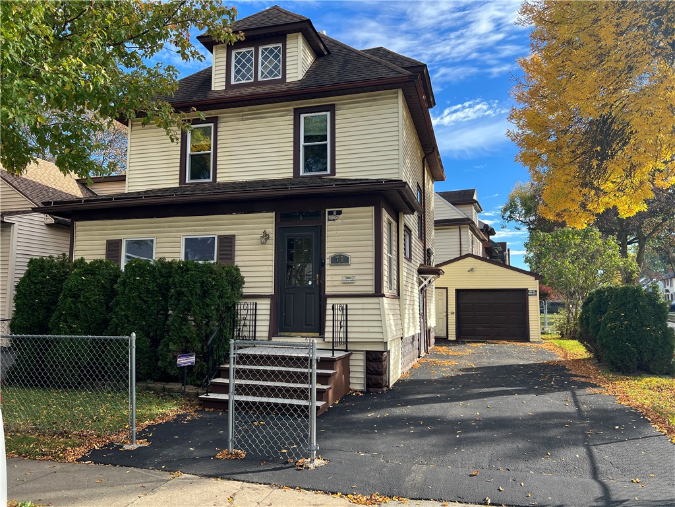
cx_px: 338
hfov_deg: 67.3
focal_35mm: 26
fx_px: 507
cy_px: 254
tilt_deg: +6.4
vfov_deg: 53.1
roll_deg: +0.2
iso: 50
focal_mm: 5.7
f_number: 1.5
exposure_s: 1/1597
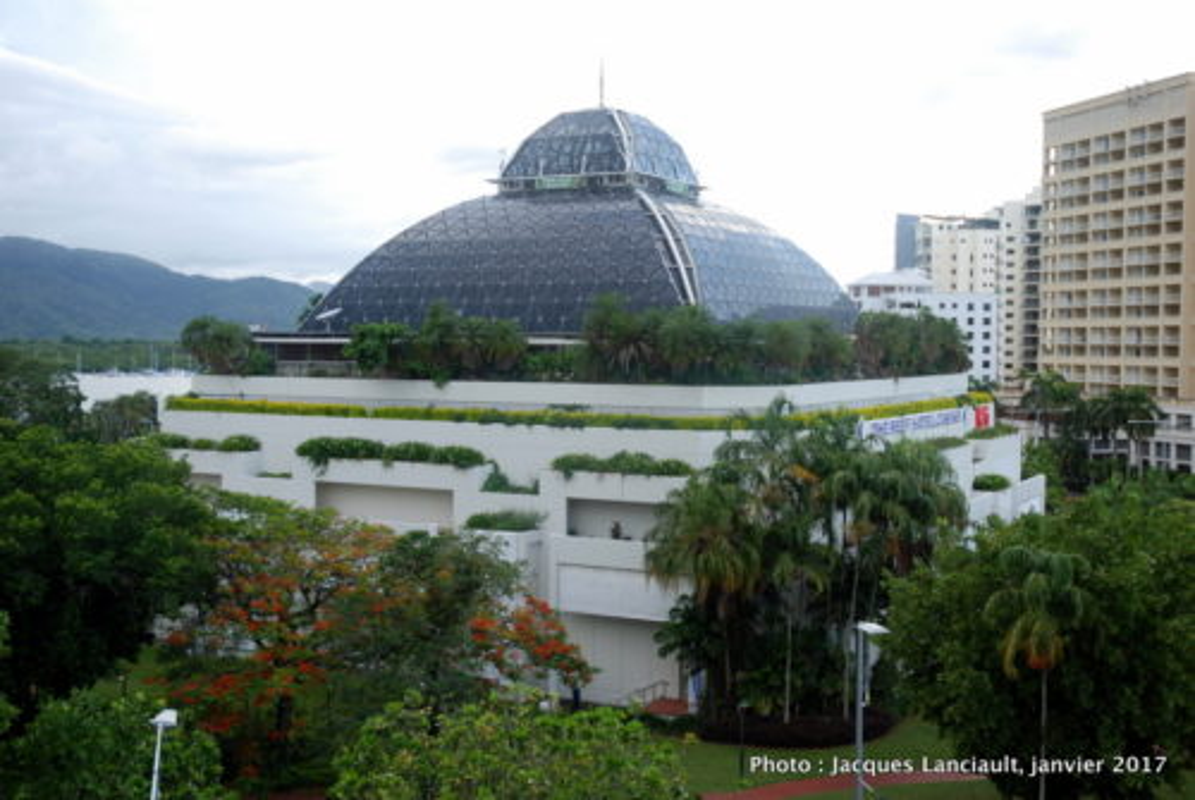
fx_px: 1446
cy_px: 400
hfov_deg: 44.9
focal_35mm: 44
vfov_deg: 30.9
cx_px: 598
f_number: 4.5
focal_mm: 29
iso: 100
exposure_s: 1/80
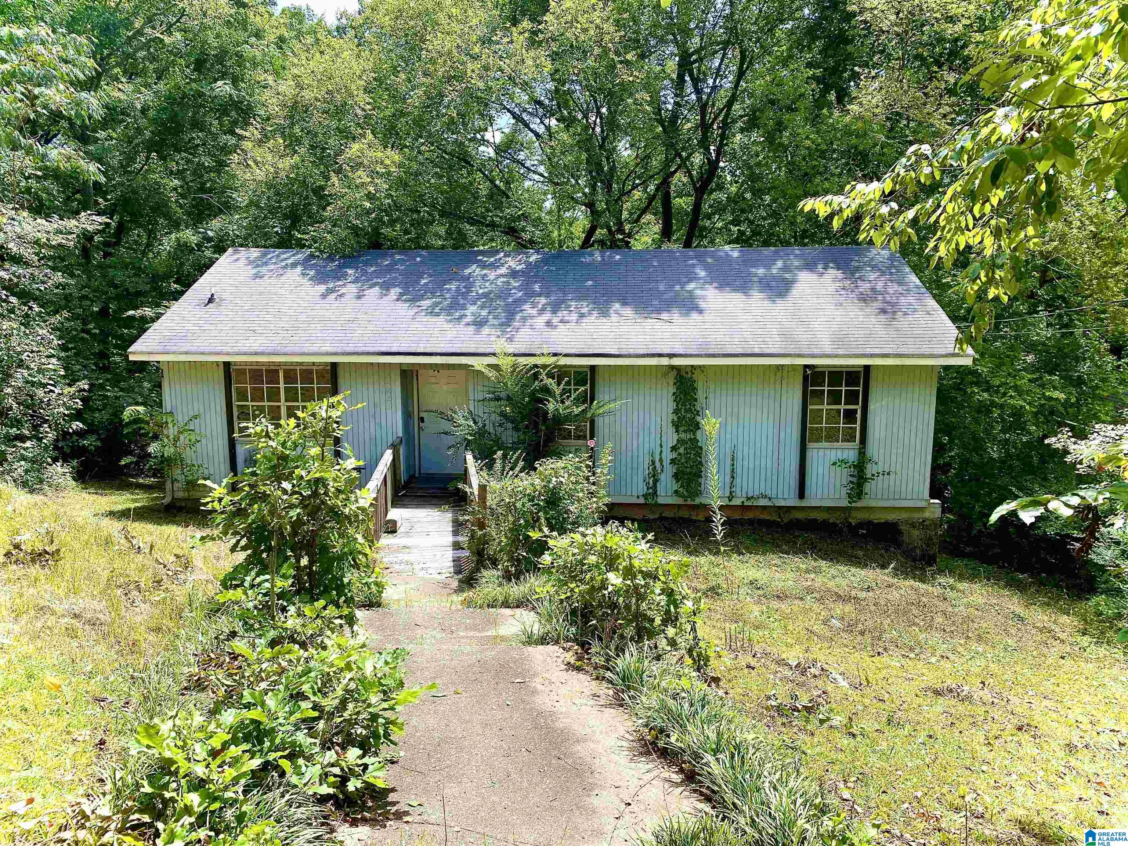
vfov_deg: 53.1
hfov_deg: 67.3
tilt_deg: -10.7
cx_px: 564
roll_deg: +0.0
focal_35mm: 26
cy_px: 423
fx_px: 847
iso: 32
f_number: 1.8
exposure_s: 1/1016
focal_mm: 4.25
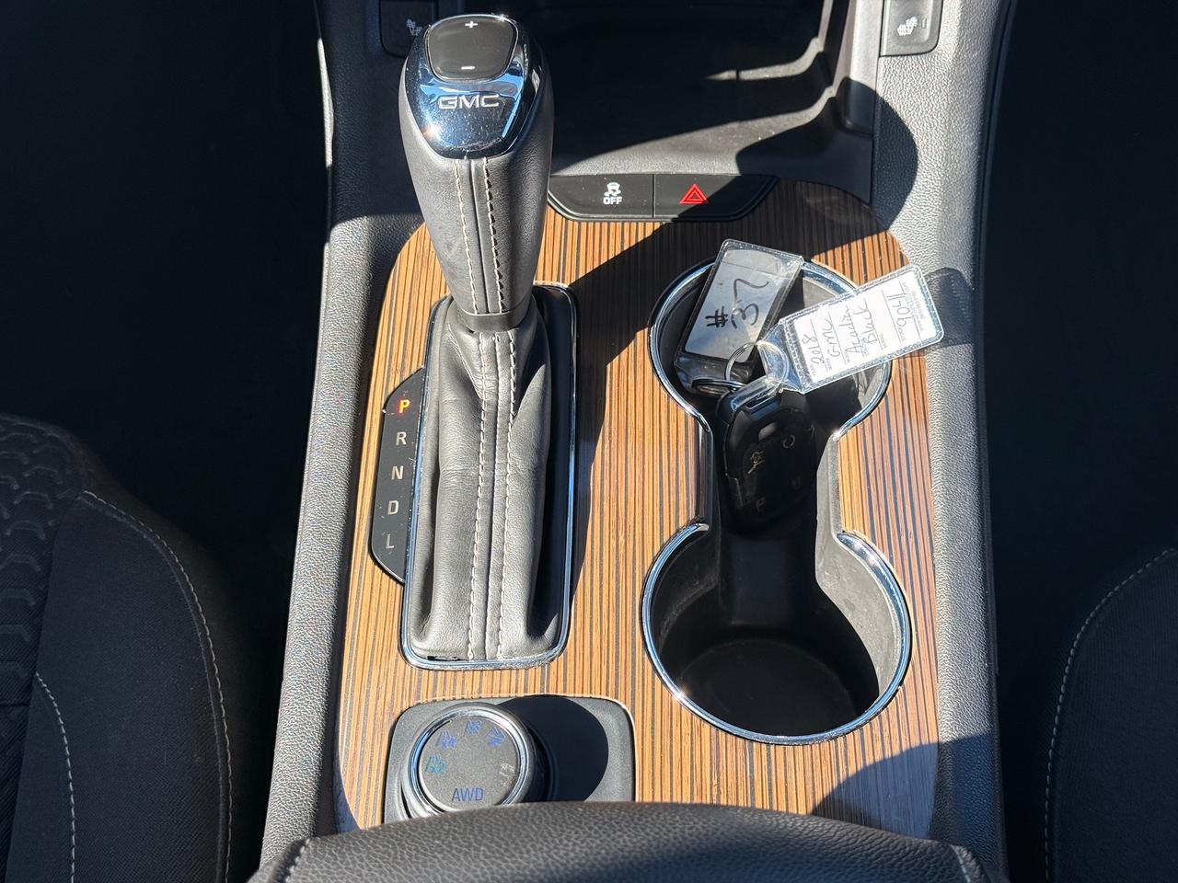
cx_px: 589
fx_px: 1633
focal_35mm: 48
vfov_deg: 30.3
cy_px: 442
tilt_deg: -56.9
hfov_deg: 39.7
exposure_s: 1/409
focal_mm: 6.76
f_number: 1.78
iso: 64
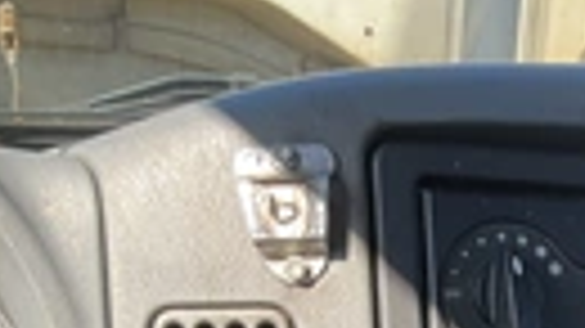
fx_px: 1504
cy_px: 620
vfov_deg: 11.4
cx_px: 724
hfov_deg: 20.4
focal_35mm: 97
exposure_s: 1/173
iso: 20
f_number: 1.8
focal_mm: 3
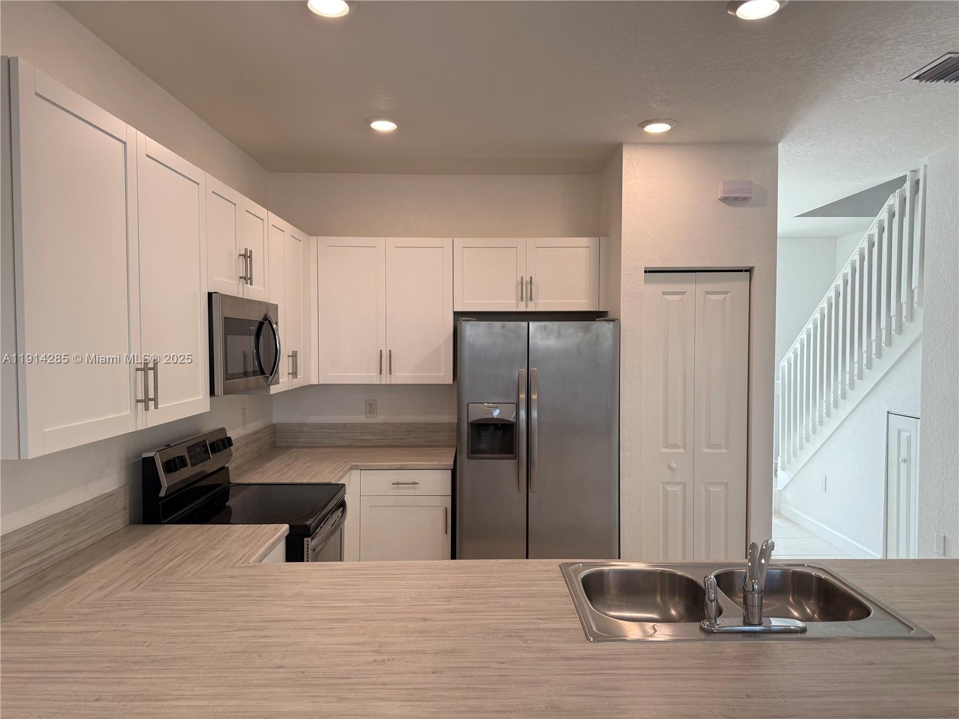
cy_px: 360
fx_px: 665
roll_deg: +0.1
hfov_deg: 71.6
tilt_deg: -0.6
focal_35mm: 24
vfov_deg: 56.8
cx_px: 480
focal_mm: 6.76
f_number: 1.78
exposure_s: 1/120
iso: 80
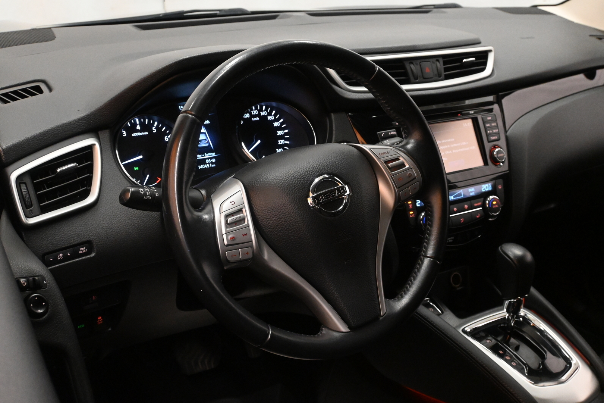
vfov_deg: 33.6
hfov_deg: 48.7
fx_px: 667
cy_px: 202
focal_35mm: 40
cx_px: 302
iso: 5000
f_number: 6.3
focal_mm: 26.5
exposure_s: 1/100
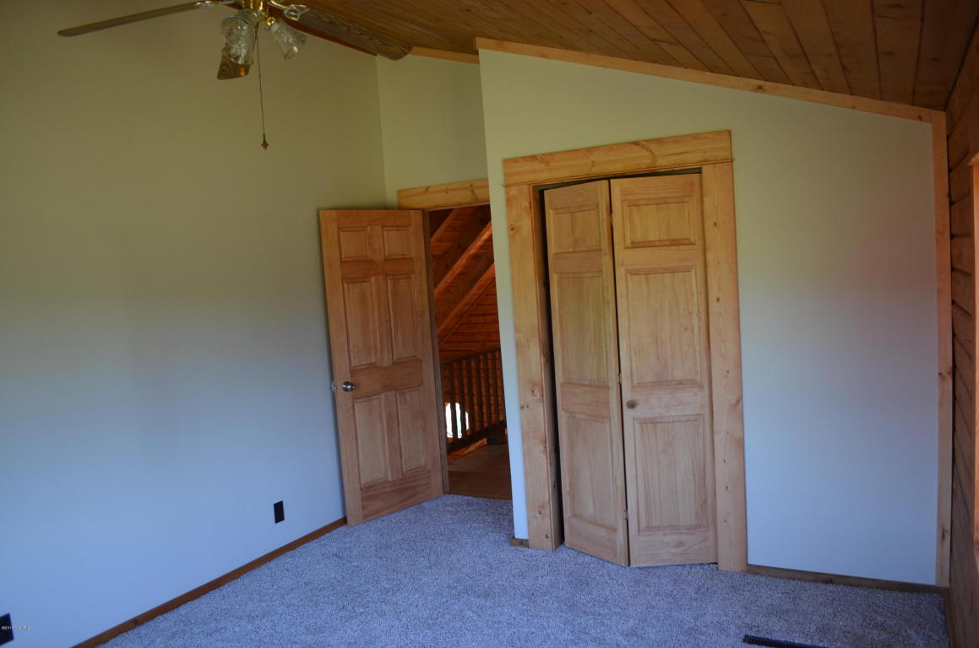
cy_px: 324
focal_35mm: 27
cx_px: 490
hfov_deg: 67.5
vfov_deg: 47.7
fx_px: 733
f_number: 4
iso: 400
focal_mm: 18
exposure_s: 1/60
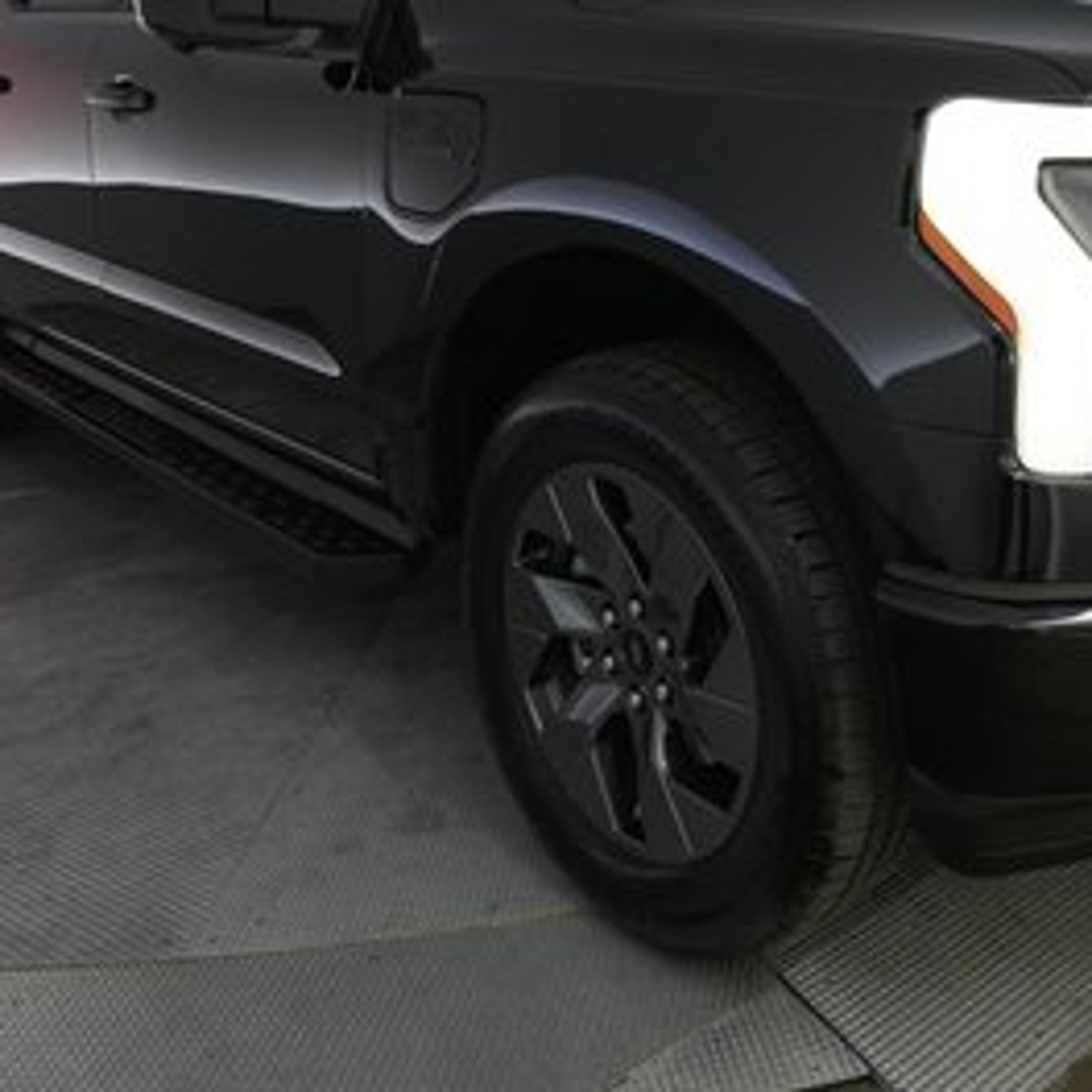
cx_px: 844
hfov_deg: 45.3
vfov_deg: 45.3
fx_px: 1249
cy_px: 252
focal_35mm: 35
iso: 1600
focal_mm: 17
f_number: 3.5
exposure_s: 1/160
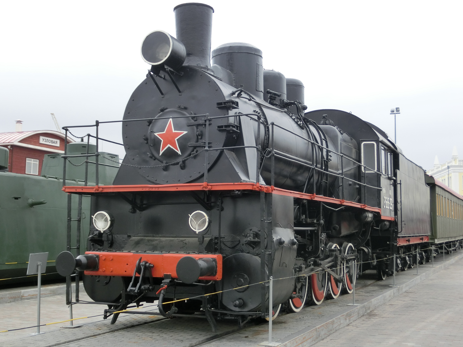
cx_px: 228
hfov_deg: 39.7
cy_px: 176
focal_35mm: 48
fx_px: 642
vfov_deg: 30.3
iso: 80
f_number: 4.2
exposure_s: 1/160
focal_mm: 8.29
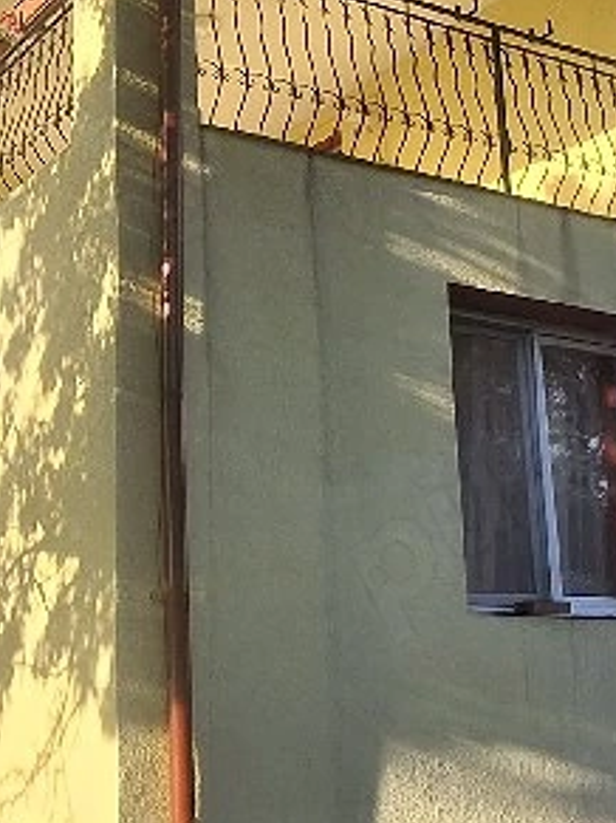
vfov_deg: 34.9
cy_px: 404
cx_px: 105
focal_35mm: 55
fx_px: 1306
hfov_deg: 26.0
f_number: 2.2
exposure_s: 1/1000
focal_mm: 1.64
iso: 40
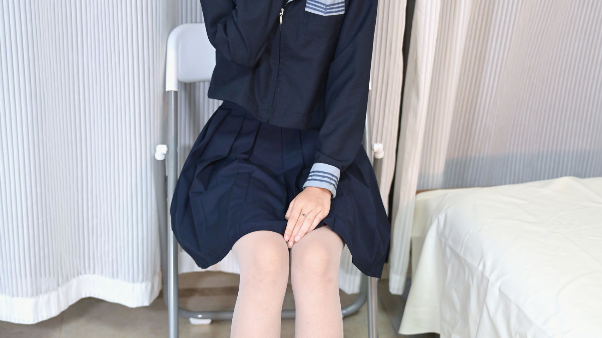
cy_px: 150
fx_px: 1085
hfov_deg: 31.0
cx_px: 305
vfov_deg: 17.7
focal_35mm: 68
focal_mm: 41
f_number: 2.1
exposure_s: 1/100
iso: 800
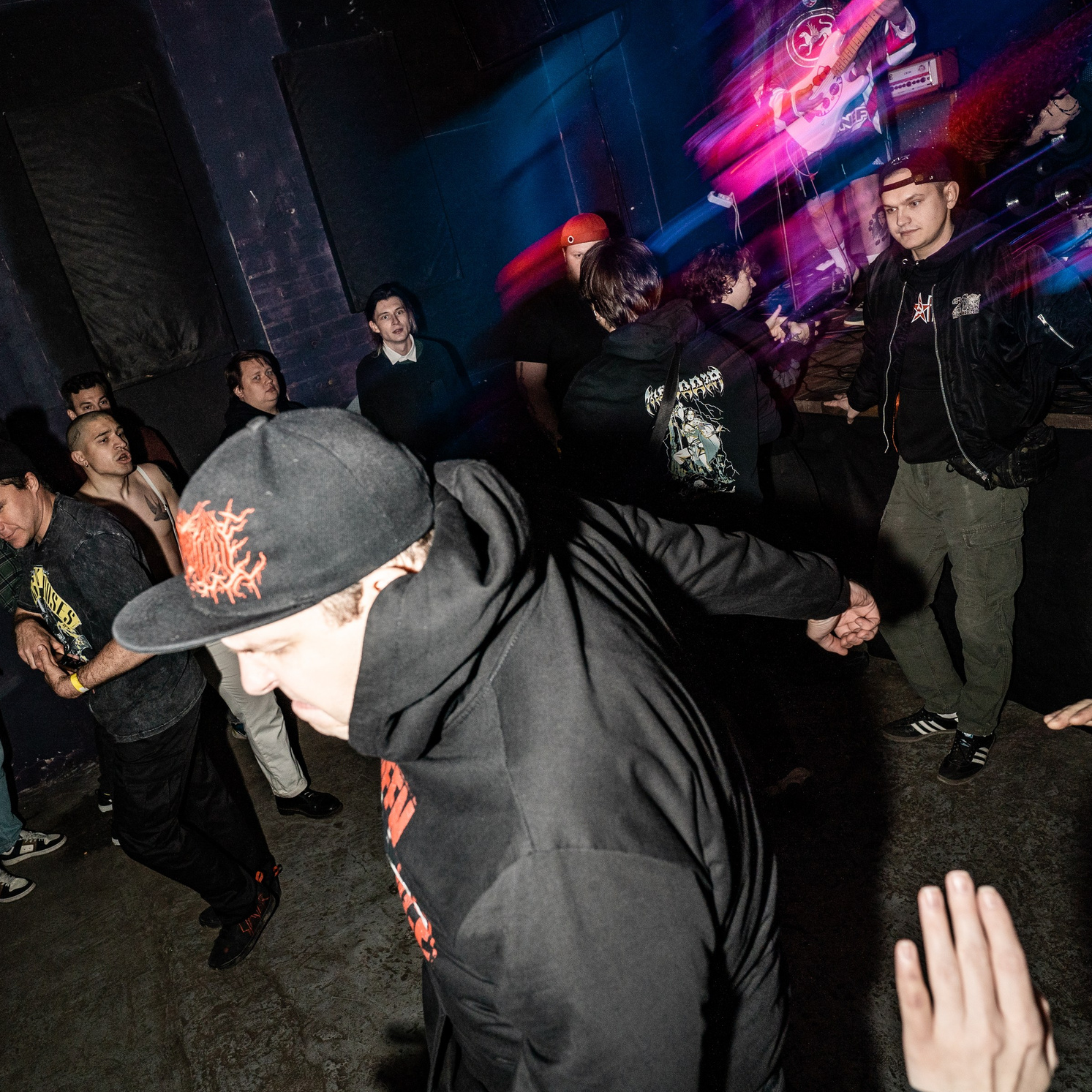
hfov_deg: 62.5
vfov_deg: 62.9
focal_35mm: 25
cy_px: 551
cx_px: 454
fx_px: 892
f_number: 4.5
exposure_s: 1/15
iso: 500
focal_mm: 17
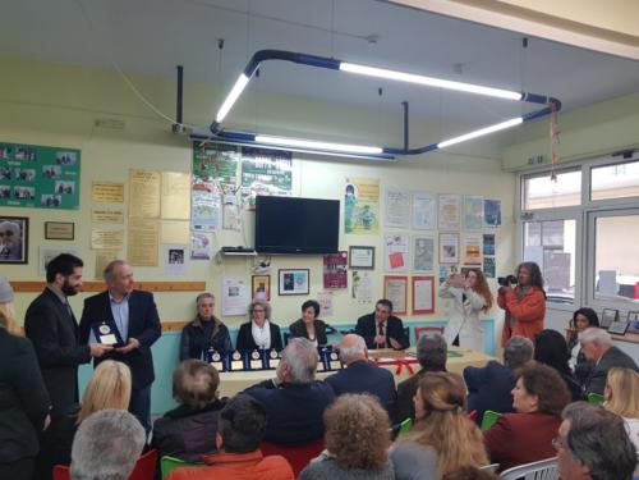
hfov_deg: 67.3
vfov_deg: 53.1
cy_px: 240
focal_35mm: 26
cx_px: 320
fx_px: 480
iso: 80
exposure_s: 1/50
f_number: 1.7
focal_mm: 4.2
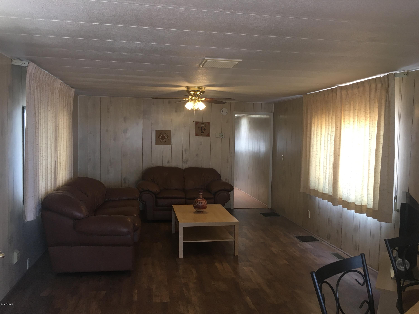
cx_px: 210
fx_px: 351
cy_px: 157
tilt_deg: -3.0
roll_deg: -2.7
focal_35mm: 29
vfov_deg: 48.2
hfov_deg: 61.7
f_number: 2.2
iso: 50
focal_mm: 4.15
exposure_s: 1/30
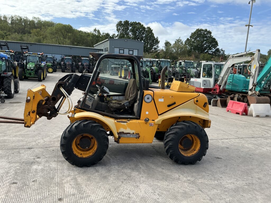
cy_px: 102
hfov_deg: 63.4
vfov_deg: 49.7
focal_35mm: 28
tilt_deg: -3.9
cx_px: 136
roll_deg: -1.9
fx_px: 219
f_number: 1.8
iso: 25
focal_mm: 3
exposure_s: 1/883
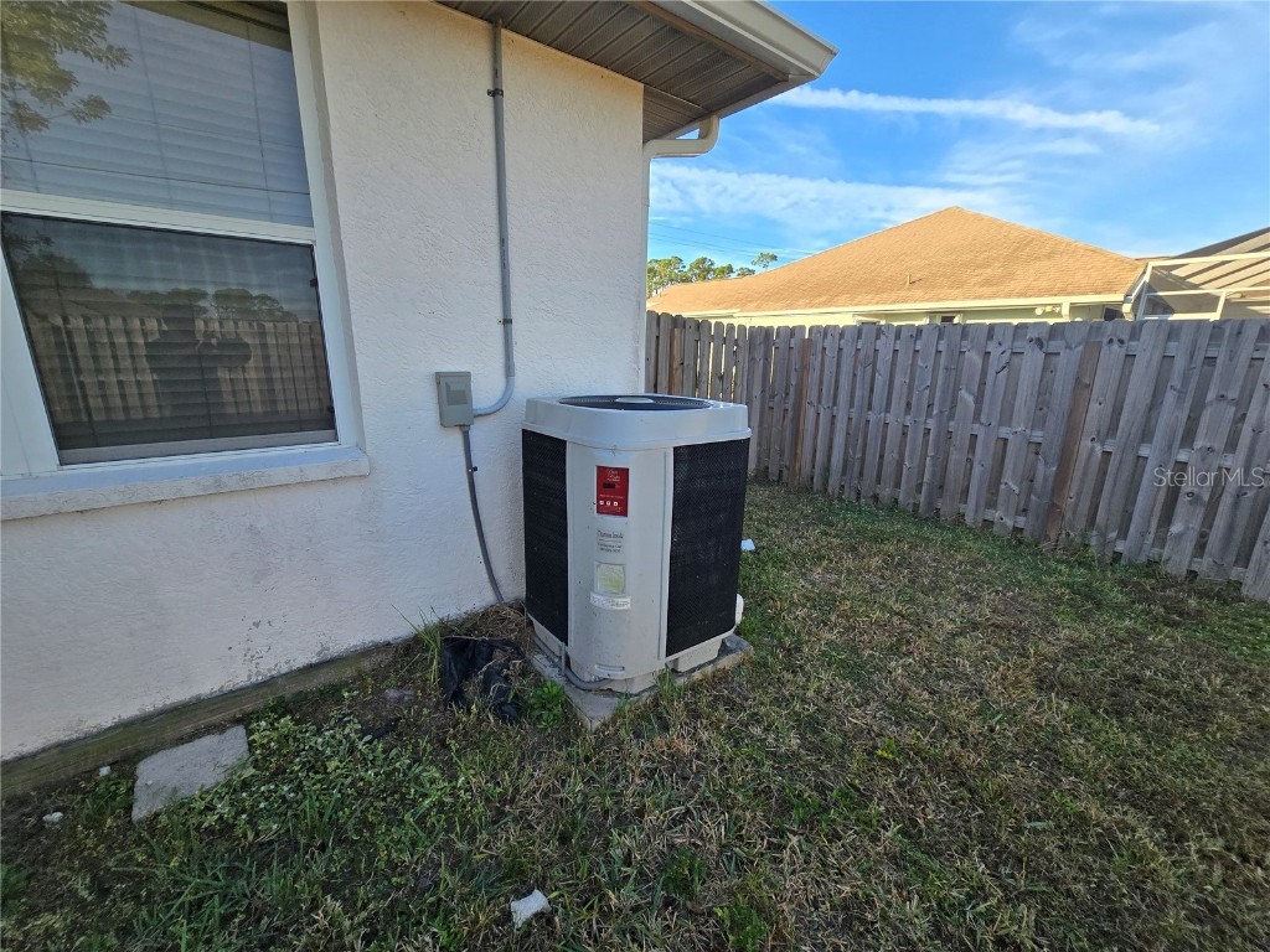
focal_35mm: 13
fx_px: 477
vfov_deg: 89.9
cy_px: 476
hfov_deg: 106.2
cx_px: 635
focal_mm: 2.2
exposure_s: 1/2000
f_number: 2.2
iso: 160
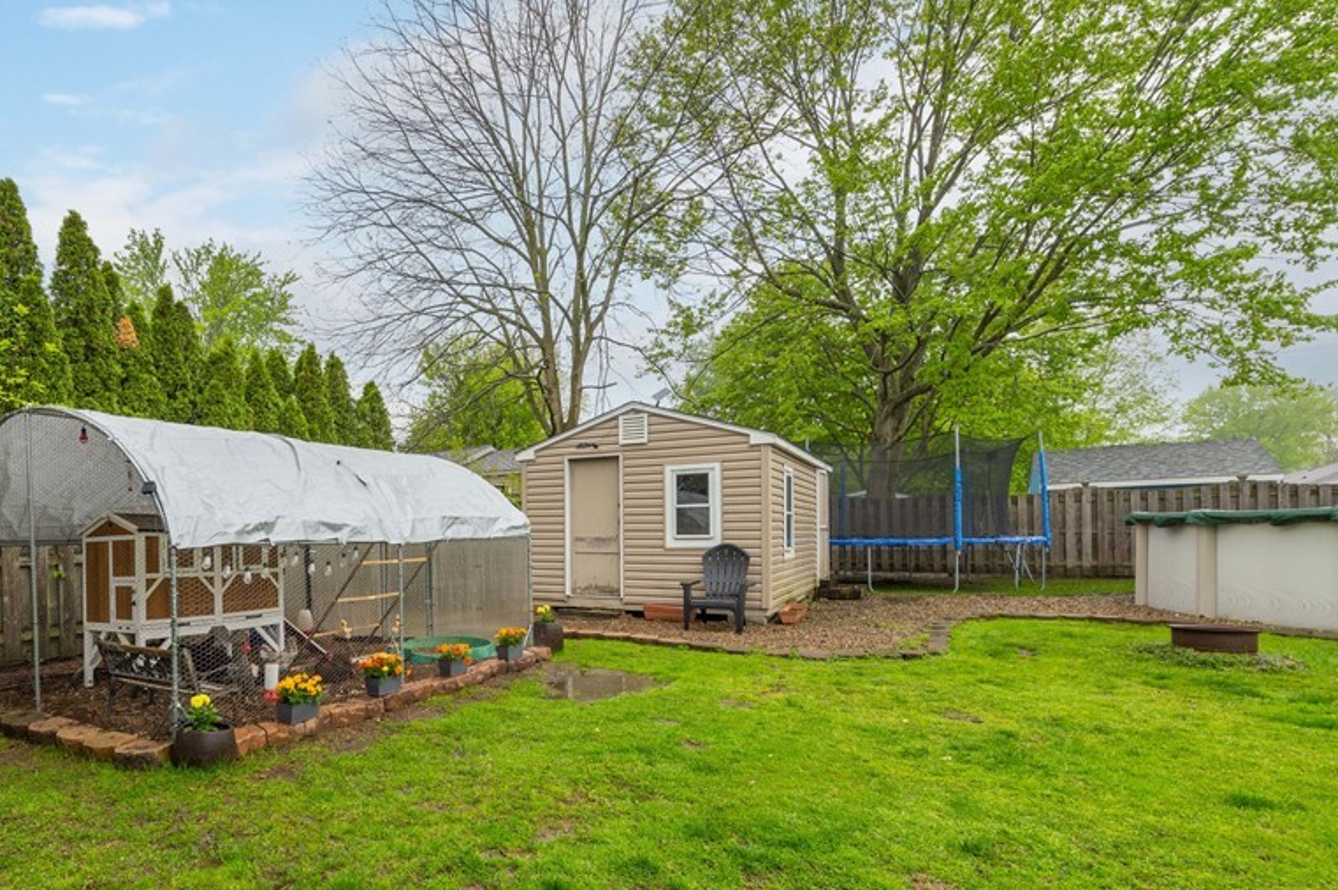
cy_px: 532
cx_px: 409
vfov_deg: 61.3
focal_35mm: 20
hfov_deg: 80.2
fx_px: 743
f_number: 9
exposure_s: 1/100
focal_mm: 14
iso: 200
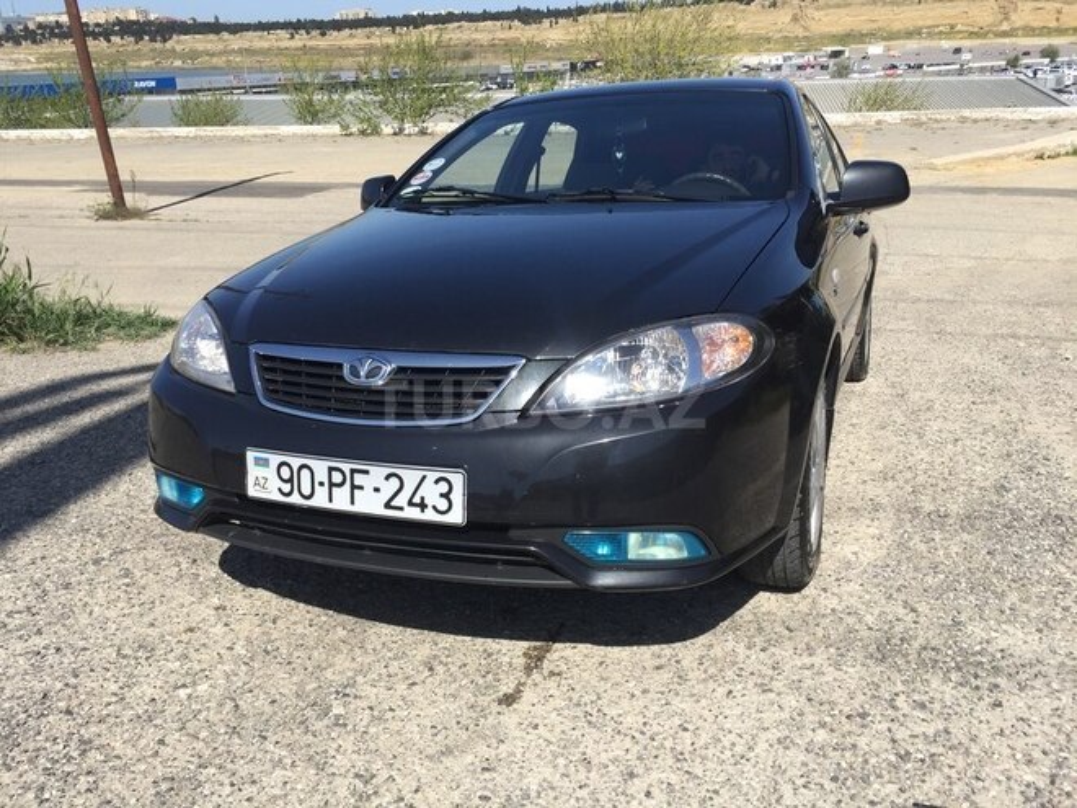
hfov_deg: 61.7
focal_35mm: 29
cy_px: 404
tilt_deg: -22.2
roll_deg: +2.8
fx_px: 902
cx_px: 538
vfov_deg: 48.2
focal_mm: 4.15
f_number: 2.2
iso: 32
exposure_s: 1/1980
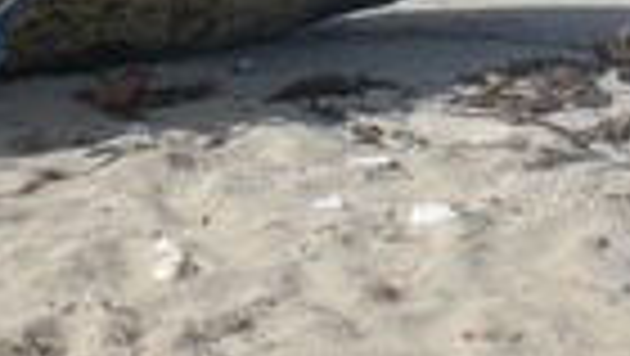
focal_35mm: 112
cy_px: -176
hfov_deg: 19.1
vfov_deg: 10.5
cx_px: 256
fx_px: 1872
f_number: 4.4
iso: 50
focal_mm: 6.3
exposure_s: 1/640
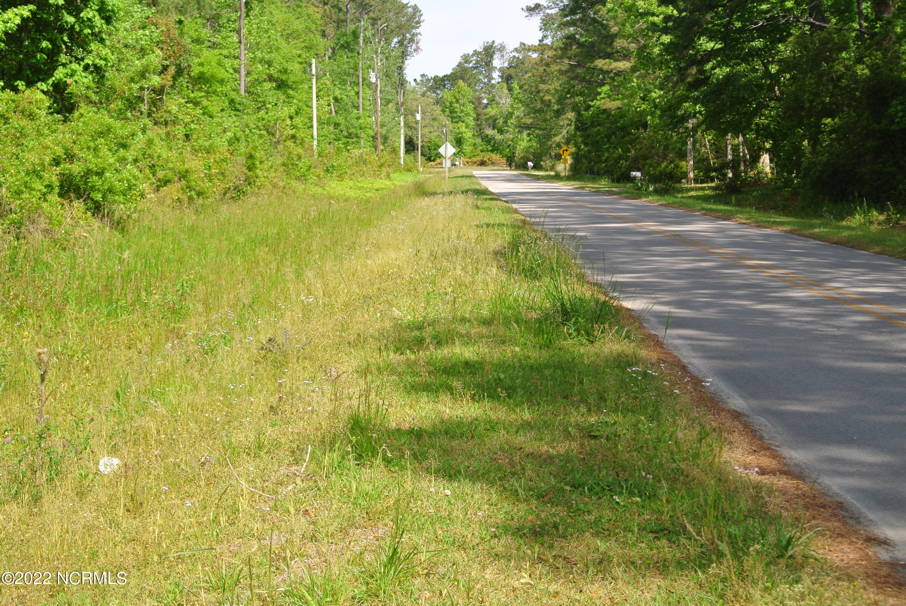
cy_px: 303
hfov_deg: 31.9
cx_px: 453
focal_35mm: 63
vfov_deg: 21.6
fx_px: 1587
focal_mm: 23.6
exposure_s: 1/320
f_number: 5
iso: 100
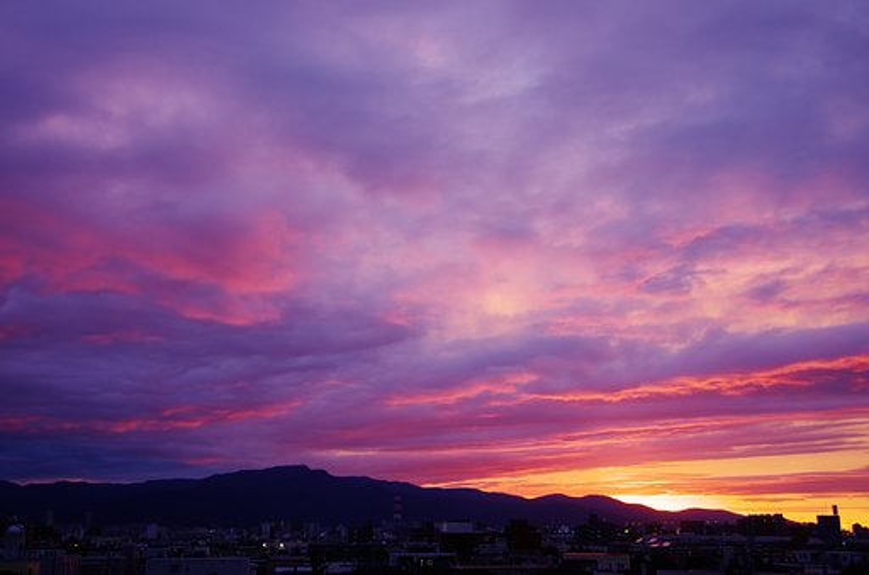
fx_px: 1012
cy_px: 288
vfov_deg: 31.7
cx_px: 434
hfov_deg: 46.5
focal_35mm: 42
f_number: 4
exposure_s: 1/25
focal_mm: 28
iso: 400
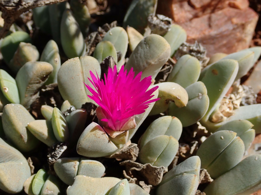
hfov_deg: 41.2
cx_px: 130
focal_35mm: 46
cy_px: 98
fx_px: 347
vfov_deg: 31.5
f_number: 4.5
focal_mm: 8.41
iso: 100
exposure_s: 1/800
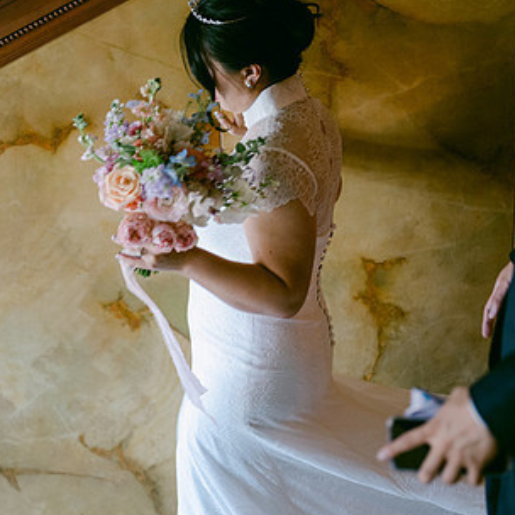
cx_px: 229
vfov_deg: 21.4
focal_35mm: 81
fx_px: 1363
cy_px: 267
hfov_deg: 21.4
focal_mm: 50
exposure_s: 1/125
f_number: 1.8
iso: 900
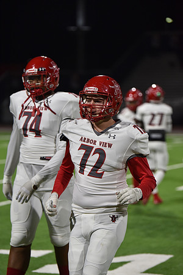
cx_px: 92
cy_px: 138
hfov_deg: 10.2
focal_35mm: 135
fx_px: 1029
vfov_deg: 15.2
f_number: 2.8
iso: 1800
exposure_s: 1/640
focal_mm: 135
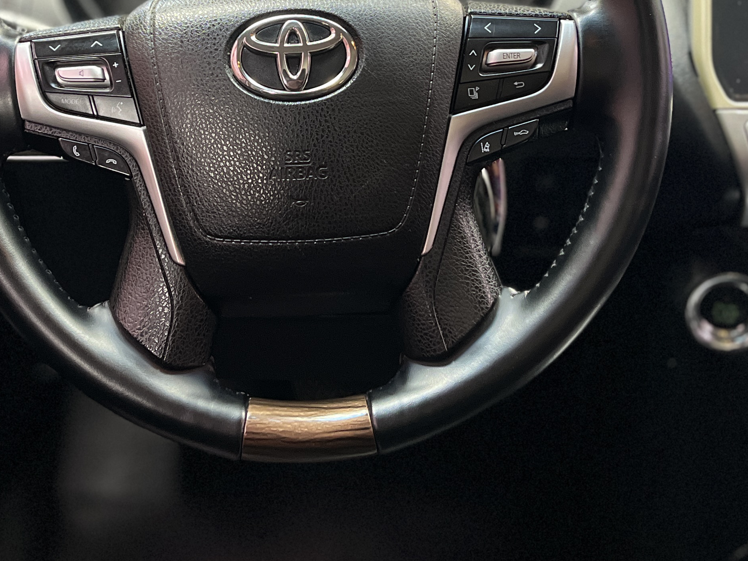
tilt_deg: -19.7
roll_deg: -0.4
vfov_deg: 25.2
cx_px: 286
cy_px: 36
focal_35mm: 56
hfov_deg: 34.2
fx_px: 1210
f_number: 1.6
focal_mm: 5.1
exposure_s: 1/60
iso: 400
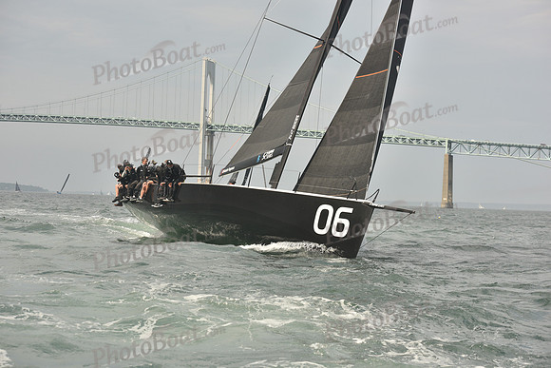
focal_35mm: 82
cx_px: 276
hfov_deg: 24.8
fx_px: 1255
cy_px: 184
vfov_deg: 16.7
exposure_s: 1/640
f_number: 6.3
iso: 250
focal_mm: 82
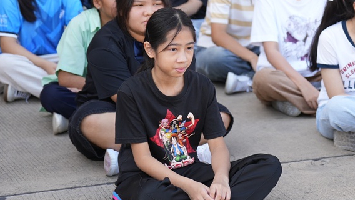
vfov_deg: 9.4
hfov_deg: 16.5
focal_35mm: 129
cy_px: 51
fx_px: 1215
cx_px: 276
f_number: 2.8
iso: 160
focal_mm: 70
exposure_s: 1/320
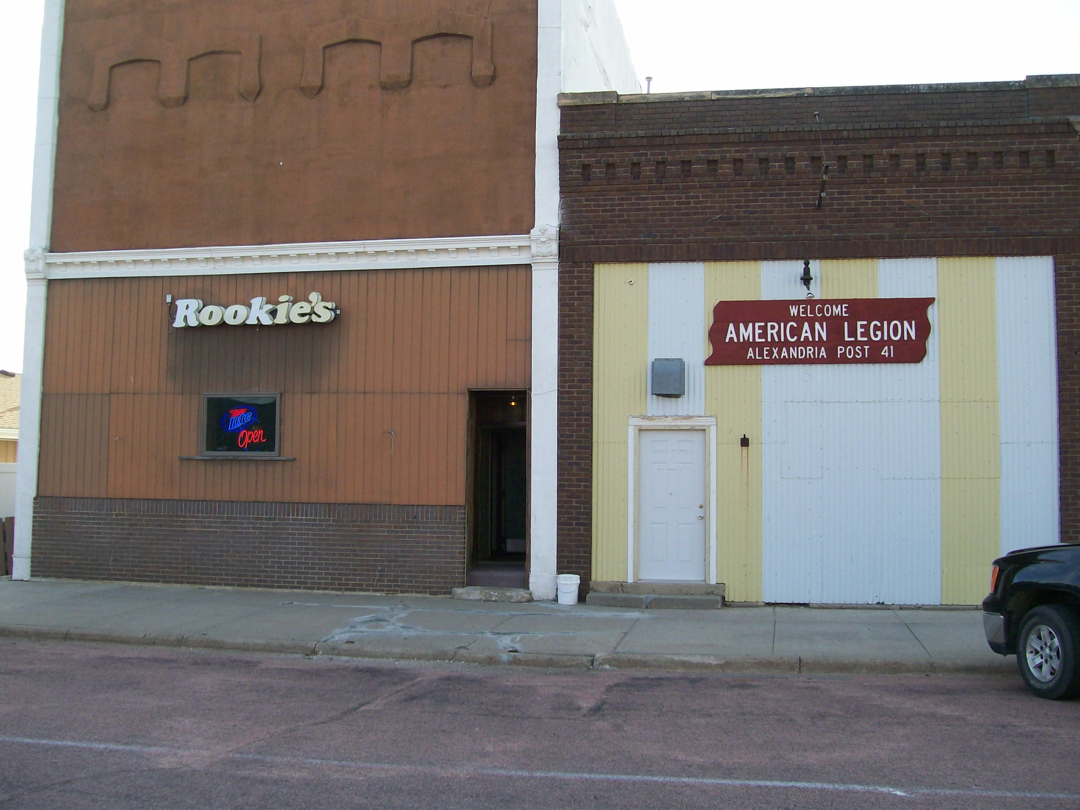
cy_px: 405
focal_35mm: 36
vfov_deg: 39.7
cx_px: 540
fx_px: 1123
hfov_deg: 51.4
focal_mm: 6
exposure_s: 1/451
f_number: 2.7
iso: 80
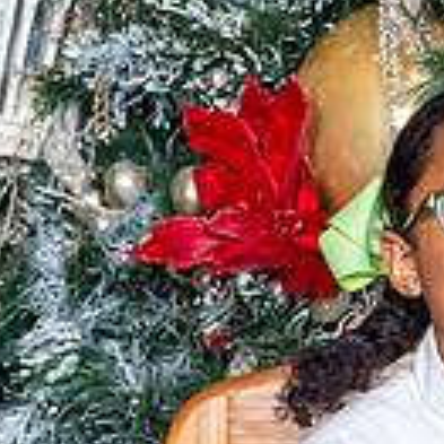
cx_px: 925
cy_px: 377
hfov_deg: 4.8
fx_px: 5239
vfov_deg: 4.8
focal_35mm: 361
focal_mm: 85
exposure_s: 1/125
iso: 400
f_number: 8
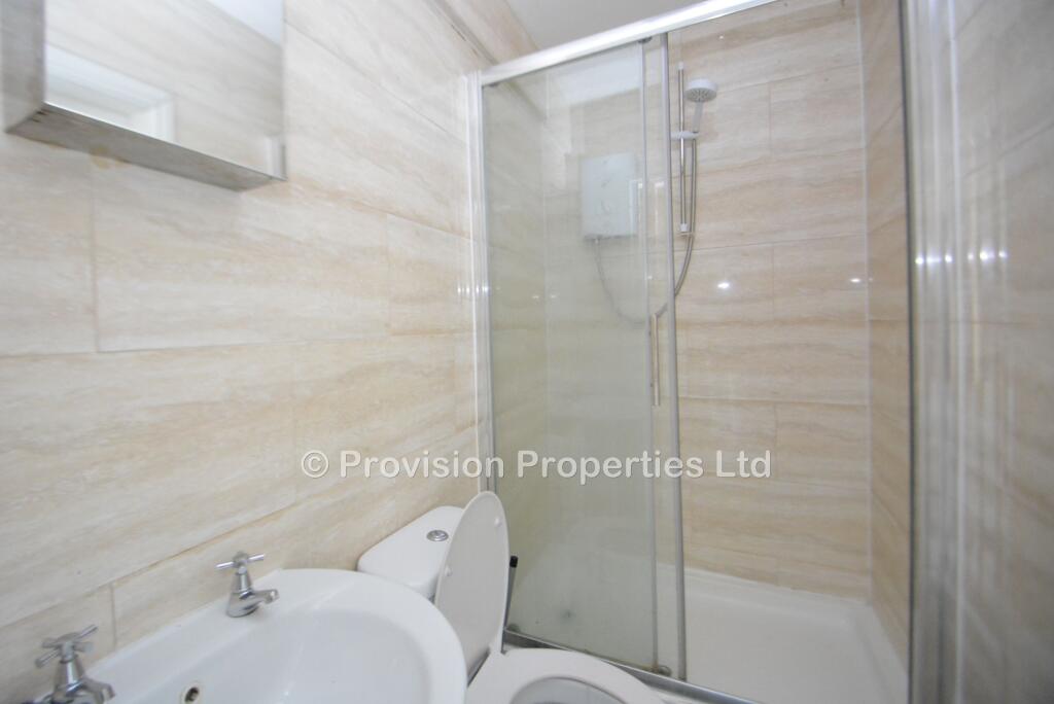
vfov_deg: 77.4
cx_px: 527
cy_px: 352
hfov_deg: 100.4
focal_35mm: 15
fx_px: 439
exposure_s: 1/15
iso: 3200
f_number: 3.5
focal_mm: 10
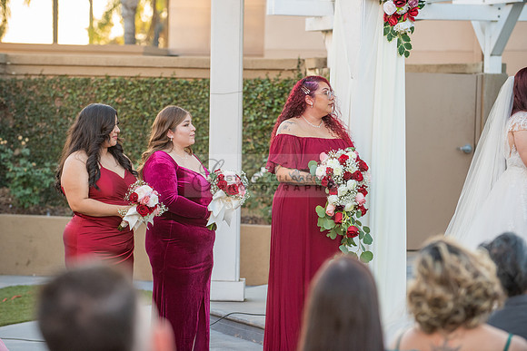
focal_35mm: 140
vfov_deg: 9.8
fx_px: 2050
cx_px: 264
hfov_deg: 14.7
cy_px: 176
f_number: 4
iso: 800
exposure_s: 1/320
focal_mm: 140
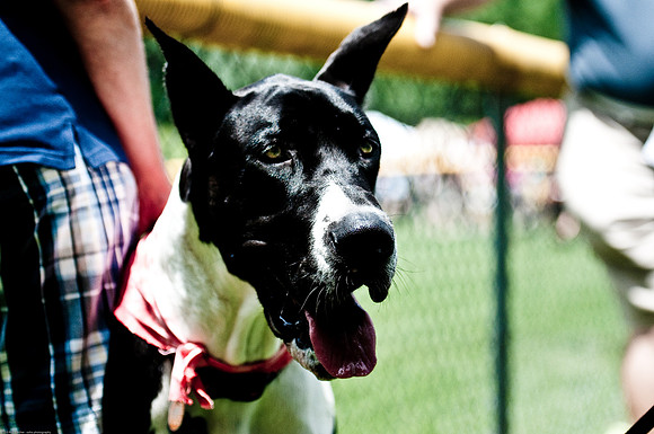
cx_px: 327
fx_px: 1905
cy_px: 217
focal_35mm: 105
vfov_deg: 13.0
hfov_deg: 19.5
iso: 200
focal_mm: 70
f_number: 2.8
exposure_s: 1/3200
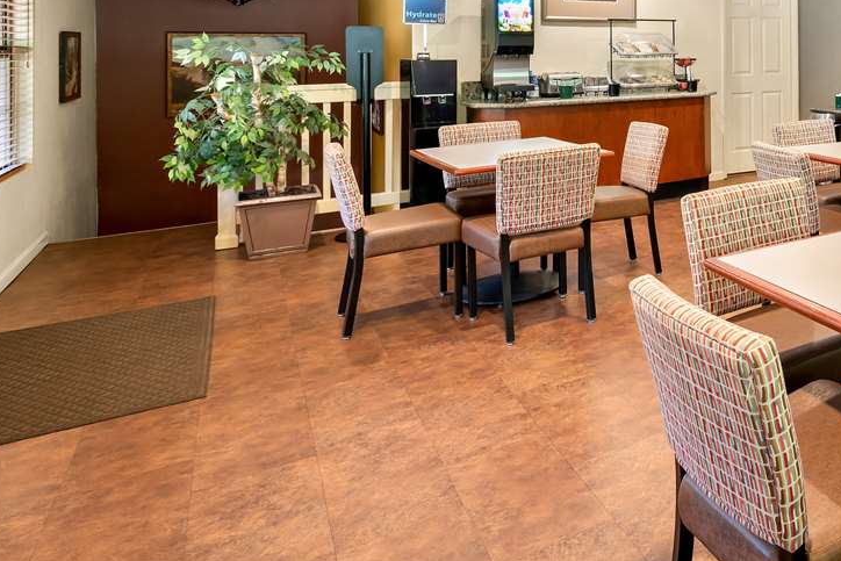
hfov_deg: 51.4
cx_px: 835
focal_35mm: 29
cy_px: 39
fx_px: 678
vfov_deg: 40.9
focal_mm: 14
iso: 250
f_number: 10
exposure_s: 1
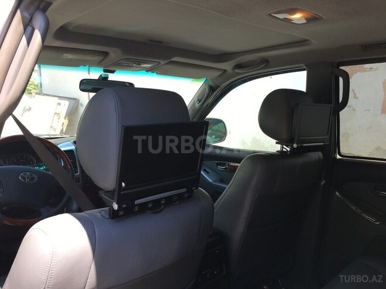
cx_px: 193
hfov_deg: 61.7
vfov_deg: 48.2
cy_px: 144
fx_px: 323
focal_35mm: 29
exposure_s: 1/142
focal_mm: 4.15
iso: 25
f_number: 2.2
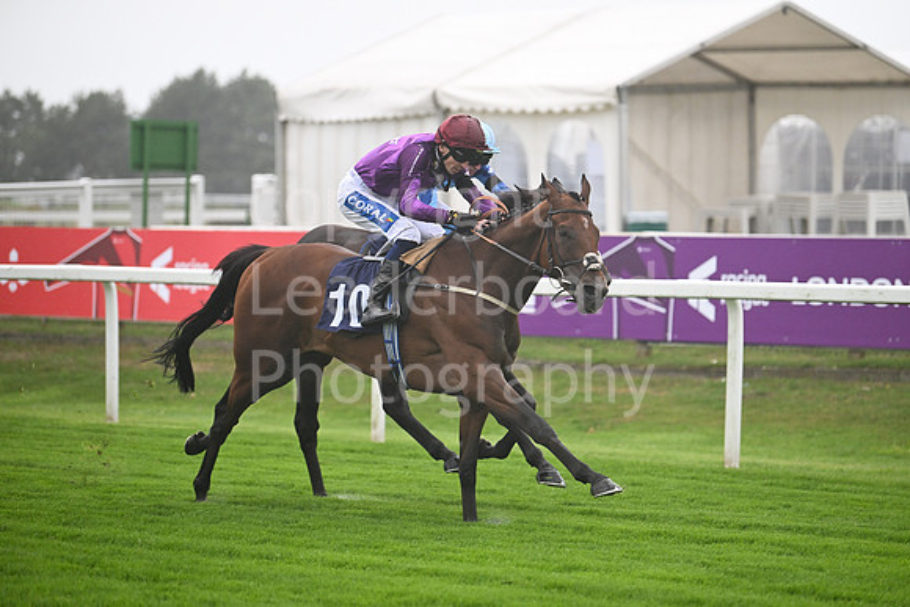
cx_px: 455
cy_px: 304
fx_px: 3792
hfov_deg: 13.7
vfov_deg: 9.2
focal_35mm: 150
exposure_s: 1/2000
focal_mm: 150
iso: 1250
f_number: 2.8
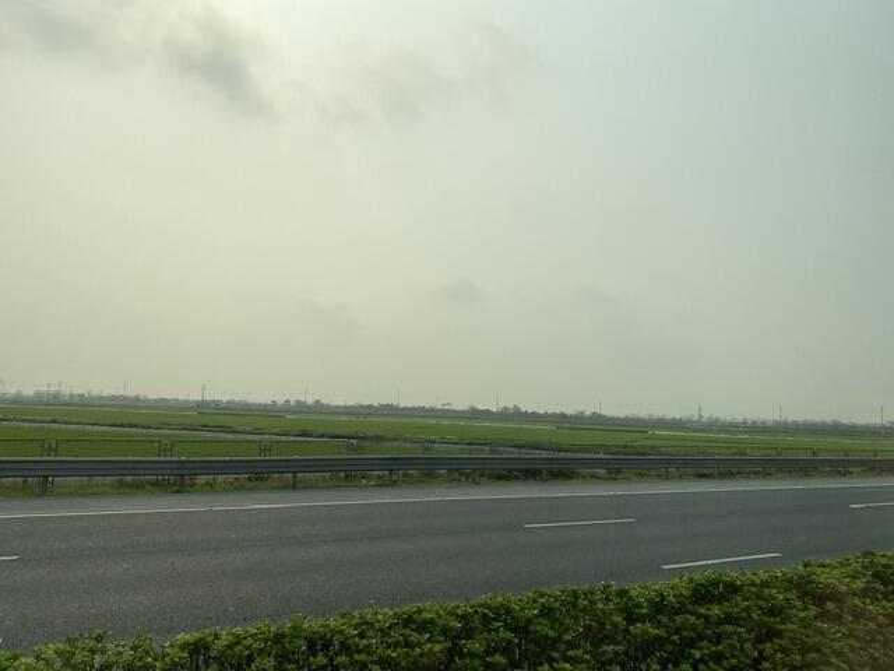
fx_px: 671
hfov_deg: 67.3
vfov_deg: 53.1
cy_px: 336
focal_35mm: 26
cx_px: 447
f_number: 1.8
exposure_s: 1/7194
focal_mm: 4.2
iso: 32
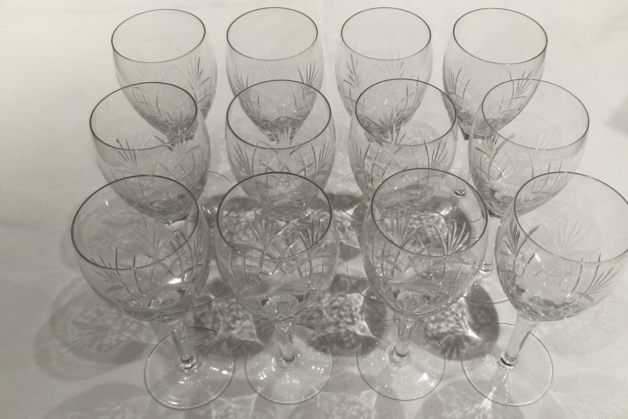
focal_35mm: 36
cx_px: 336
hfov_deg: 53.1
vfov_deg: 36.9
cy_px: 217
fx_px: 628
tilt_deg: -52.3
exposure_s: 1/33
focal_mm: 4.15
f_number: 2.2
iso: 50
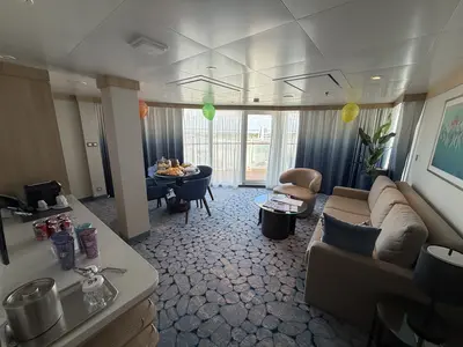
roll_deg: -1.6
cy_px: 174
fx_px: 187
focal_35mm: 14
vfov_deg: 85.7
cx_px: 232
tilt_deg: -13.0
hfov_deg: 102.1
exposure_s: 1/121
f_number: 2.2
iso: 100
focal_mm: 2.22
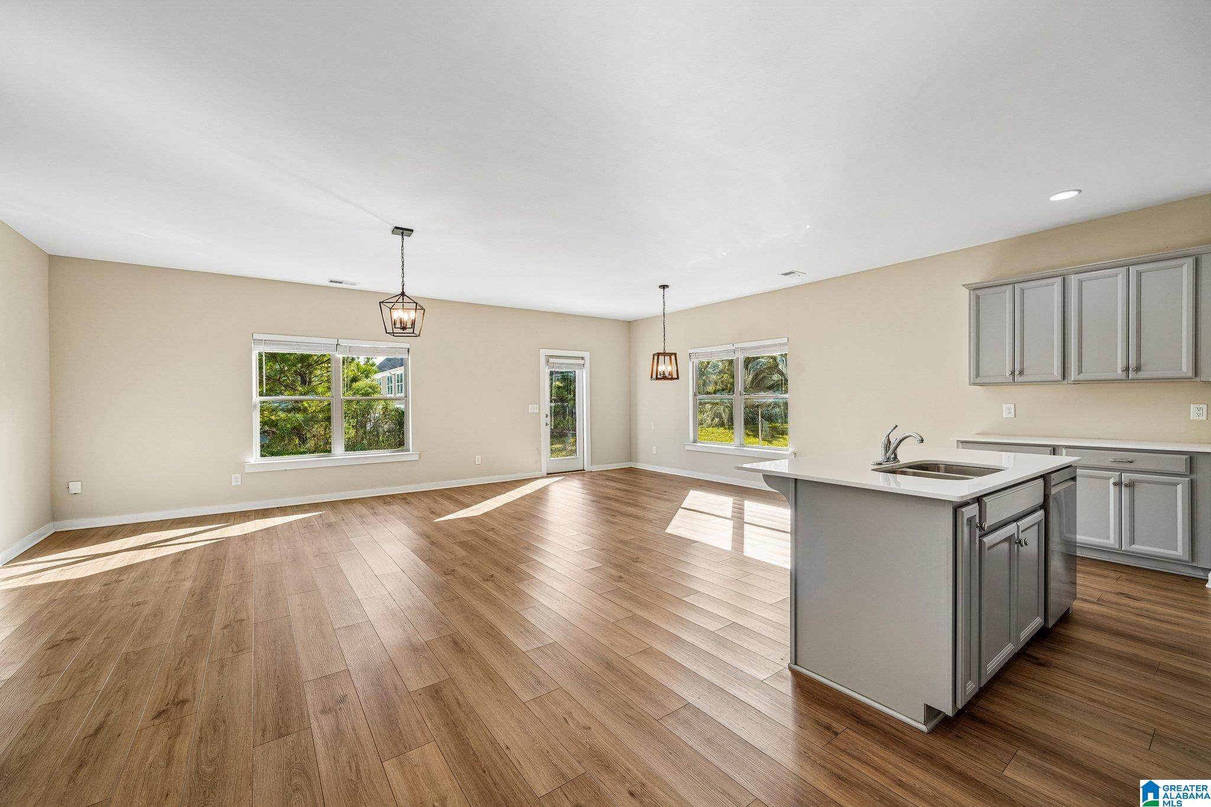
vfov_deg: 81.2
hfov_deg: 104.3
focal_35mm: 14
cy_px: 404
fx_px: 471
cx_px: 606
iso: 400
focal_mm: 14
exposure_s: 1/80
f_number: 8
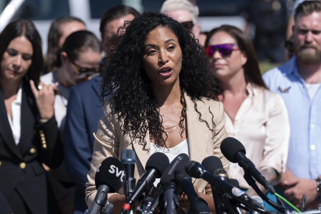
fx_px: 1605
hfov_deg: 11.4
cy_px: 107
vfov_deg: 7.6
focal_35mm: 180
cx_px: 160
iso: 80
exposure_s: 1/1000
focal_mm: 180
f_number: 4.5
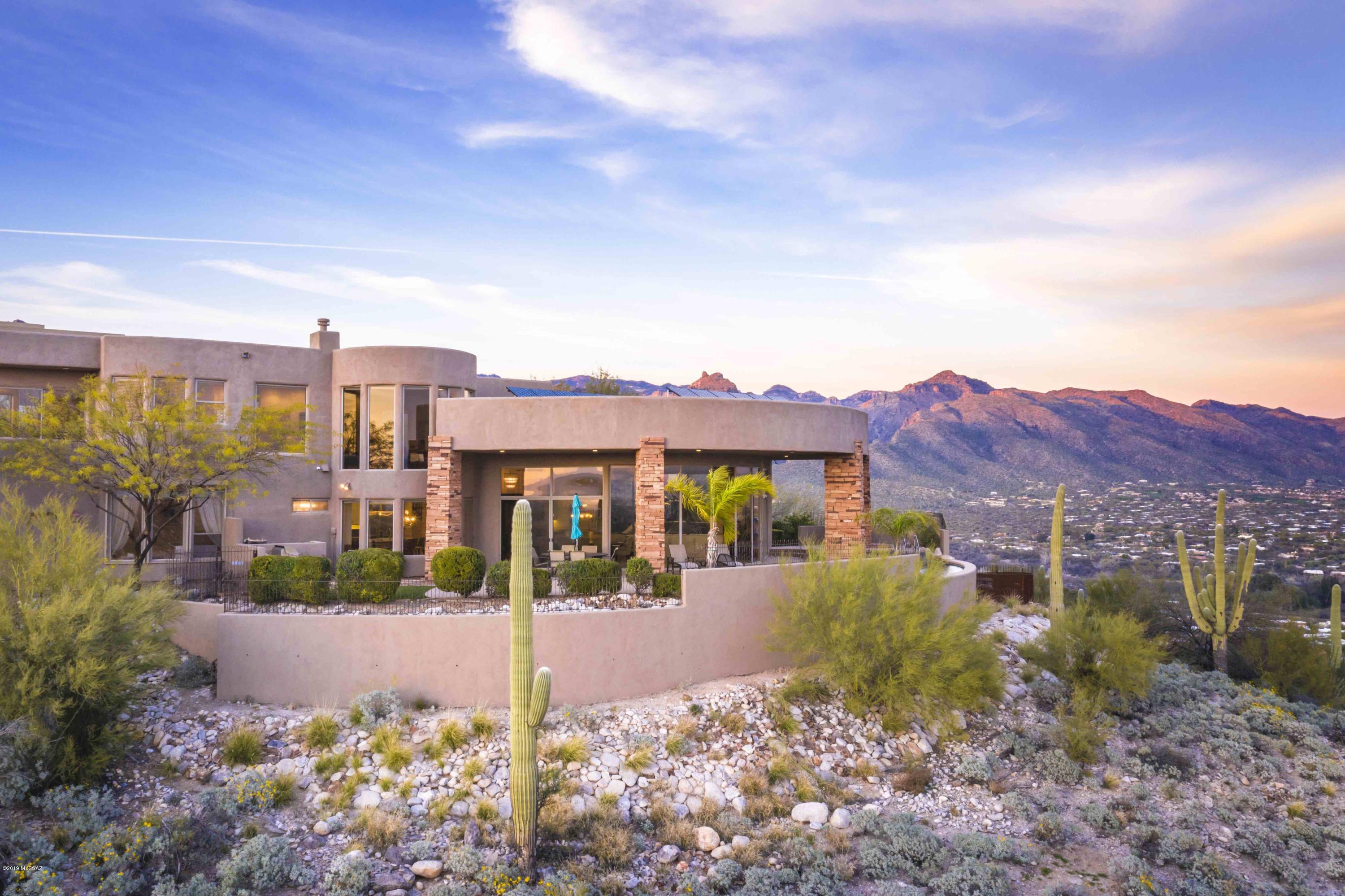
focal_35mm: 28
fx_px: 1046
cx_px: 672
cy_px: 448
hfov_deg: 65.5
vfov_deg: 46.4
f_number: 9
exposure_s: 1/10
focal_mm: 10.26
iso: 100
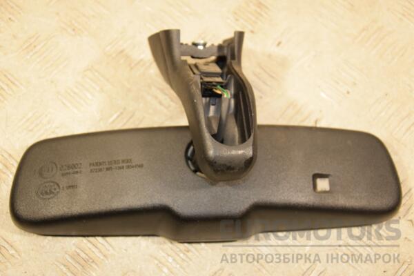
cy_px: 138
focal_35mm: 75
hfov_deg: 27.0
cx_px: 207
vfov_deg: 18.2
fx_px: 862
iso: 800
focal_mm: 50
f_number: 5
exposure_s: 1/160
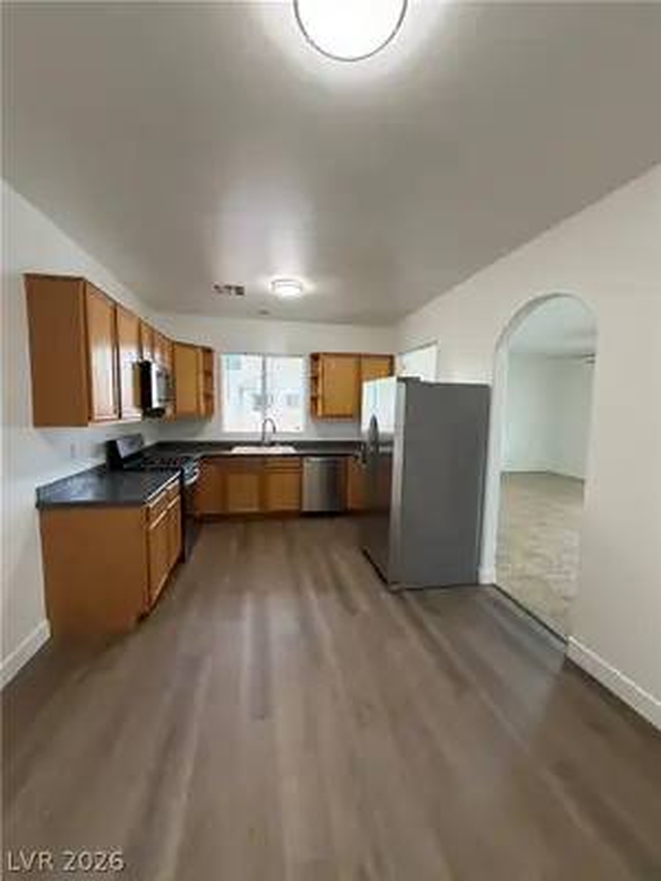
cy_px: 440
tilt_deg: -5.4
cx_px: 330
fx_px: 356
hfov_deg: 85.7
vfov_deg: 102.1
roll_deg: -1.0
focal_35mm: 14
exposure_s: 1/60
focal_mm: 2.22
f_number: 2.2
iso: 250
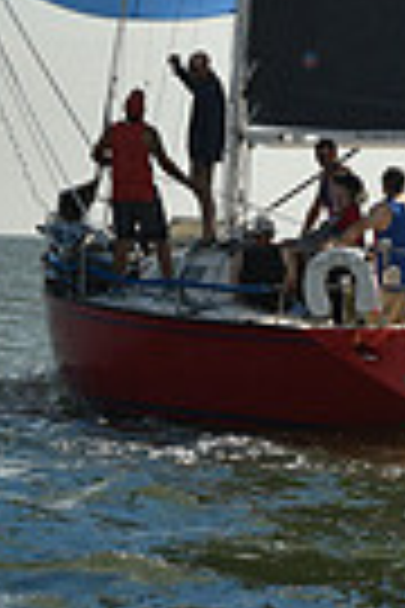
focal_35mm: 301
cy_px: -351
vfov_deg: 6.7
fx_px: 5079
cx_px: 227
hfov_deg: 4.6
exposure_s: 1/1600
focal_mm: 70
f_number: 10
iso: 320
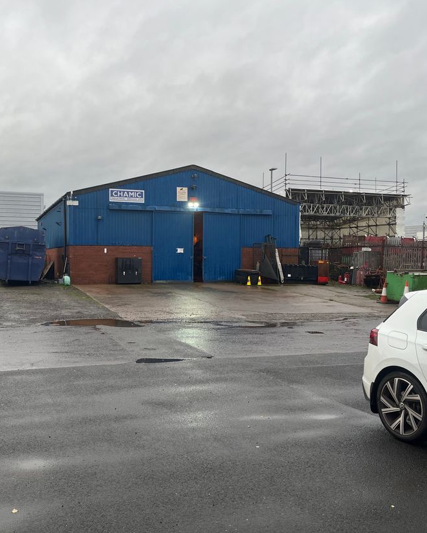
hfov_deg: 43.2
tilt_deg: -2.6
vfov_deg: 52.8
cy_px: 266
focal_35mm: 34
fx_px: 537
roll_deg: -0.4
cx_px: 184
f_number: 1.6
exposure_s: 1/322
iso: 50
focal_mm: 5.1
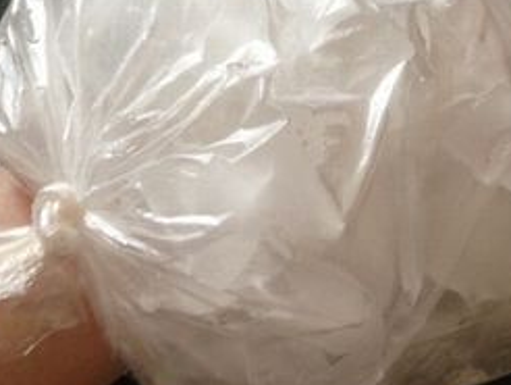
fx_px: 990
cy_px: 130
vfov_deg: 21.9
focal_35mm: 67
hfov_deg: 28.4
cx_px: 397
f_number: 2.4
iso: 250
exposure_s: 1/20
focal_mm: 4.13
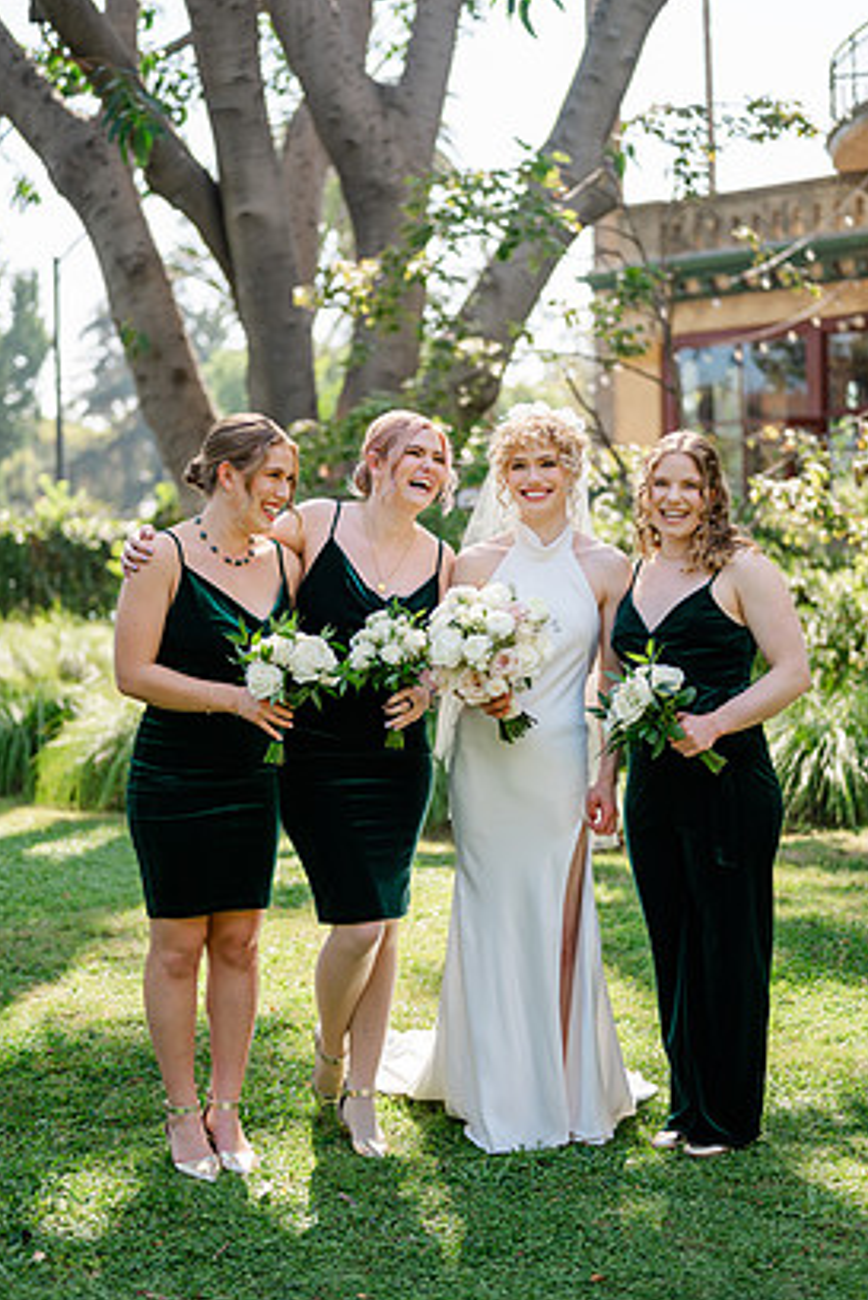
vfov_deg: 36.2
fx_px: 1987
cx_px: 436
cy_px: 626
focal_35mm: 55
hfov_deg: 24.6
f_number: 1.8
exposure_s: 1/1000
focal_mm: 50
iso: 64
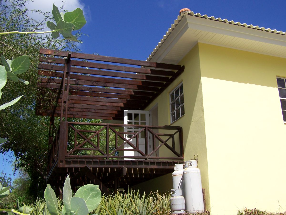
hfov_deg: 49.0
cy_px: 108
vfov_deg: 37.7
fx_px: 314
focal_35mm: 38
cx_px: 143
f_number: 4
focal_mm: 6.3
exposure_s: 1/640
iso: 64
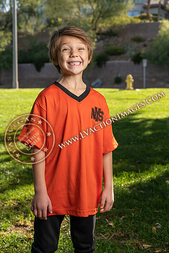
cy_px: 126
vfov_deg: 34.5
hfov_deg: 23.4
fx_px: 408
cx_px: 84
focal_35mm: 58
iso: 100
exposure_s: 1/160
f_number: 5.6
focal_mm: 58
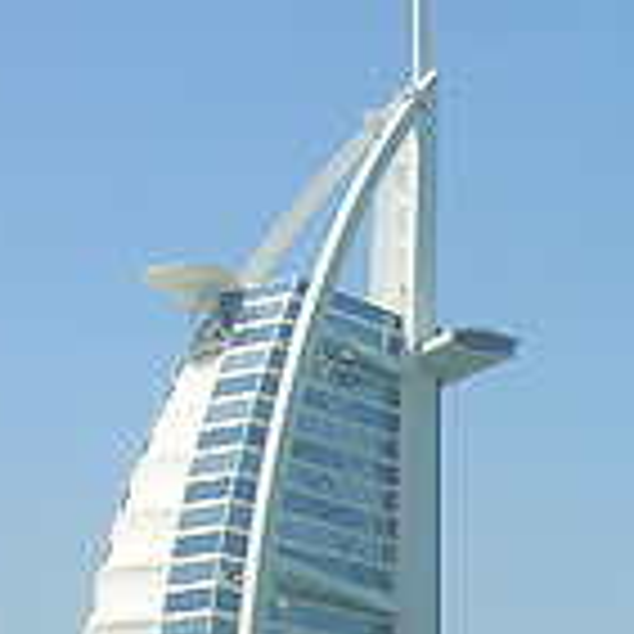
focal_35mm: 130
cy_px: 576
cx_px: 800
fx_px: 2694
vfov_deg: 13.3
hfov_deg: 13.0
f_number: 5.4
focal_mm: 7.7
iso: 50
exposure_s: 1/340
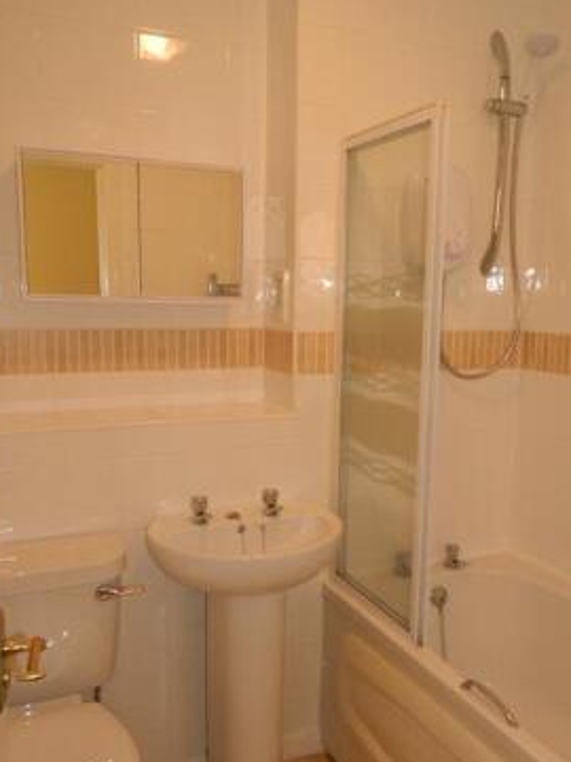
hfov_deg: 41.7
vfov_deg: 53.9
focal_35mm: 34
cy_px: 420
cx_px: 326
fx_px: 748
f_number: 3.2
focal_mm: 5.1
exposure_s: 1/30
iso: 200
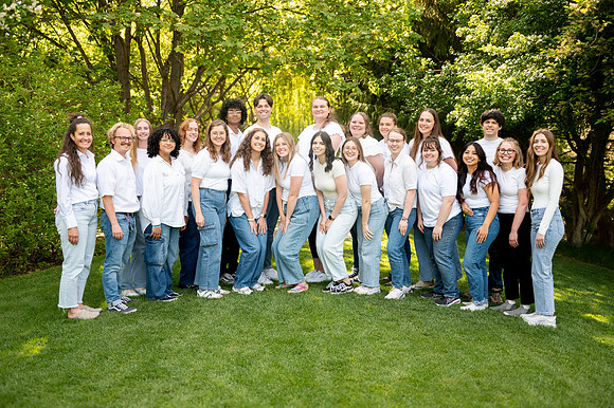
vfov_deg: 37.1
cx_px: 306
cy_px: 204
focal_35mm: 36
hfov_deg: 53.5
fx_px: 609
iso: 320
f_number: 3.8
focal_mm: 35
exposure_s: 1/250
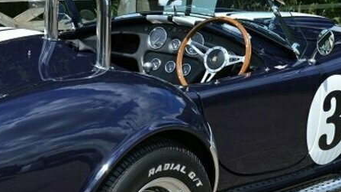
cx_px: 81
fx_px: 953
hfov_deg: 20.1
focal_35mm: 105
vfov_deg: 11.5
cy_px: 120
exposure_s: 1/250
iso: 100
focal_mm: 25
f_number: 8
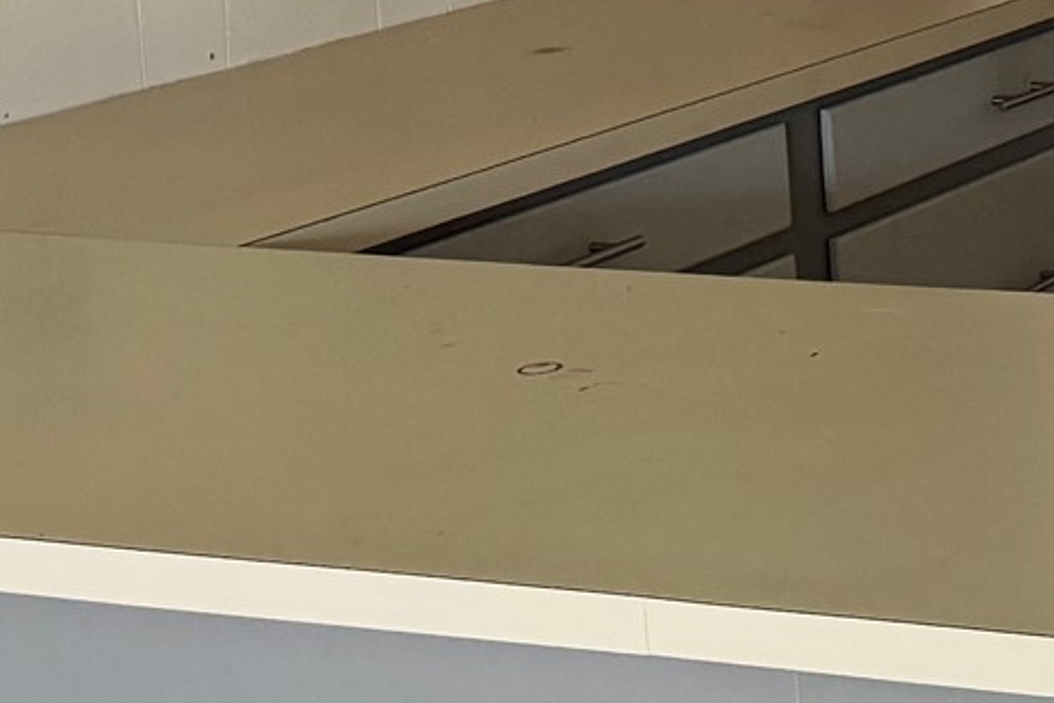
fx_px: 3075
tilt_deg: -6.8
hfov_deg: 15.7
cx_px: 2054
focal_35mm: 105
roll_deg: +1.2
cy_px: -197
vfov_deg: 12.7
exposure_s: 1/82
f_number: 1.78
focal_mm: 6.76
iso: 200
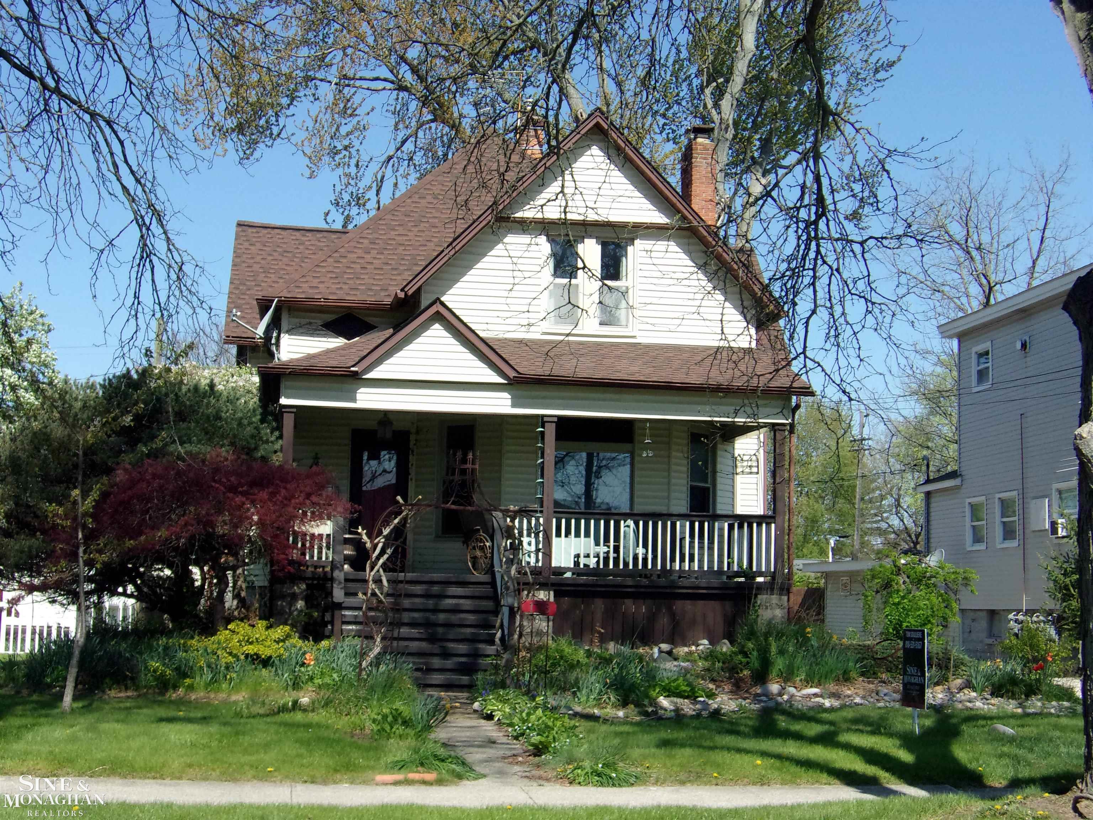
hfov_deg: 36.2
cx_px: 546
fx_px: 1673
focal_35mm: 53
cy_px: 410
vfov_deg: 27.5
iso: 200
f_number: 15
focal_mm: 9.4
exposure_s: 1/105
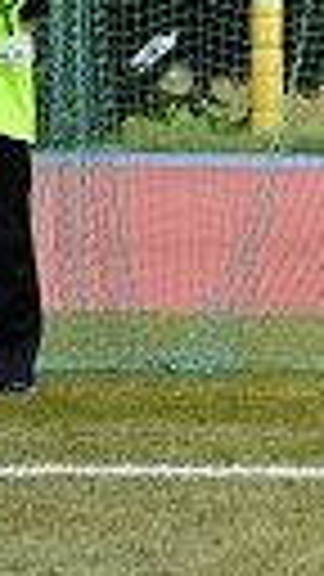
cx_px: 862
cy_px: 315
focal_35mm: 236
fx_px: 3604
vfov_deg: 9.1
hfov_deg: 5.0
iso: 400
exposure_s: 1/800
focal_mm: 70
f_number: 8
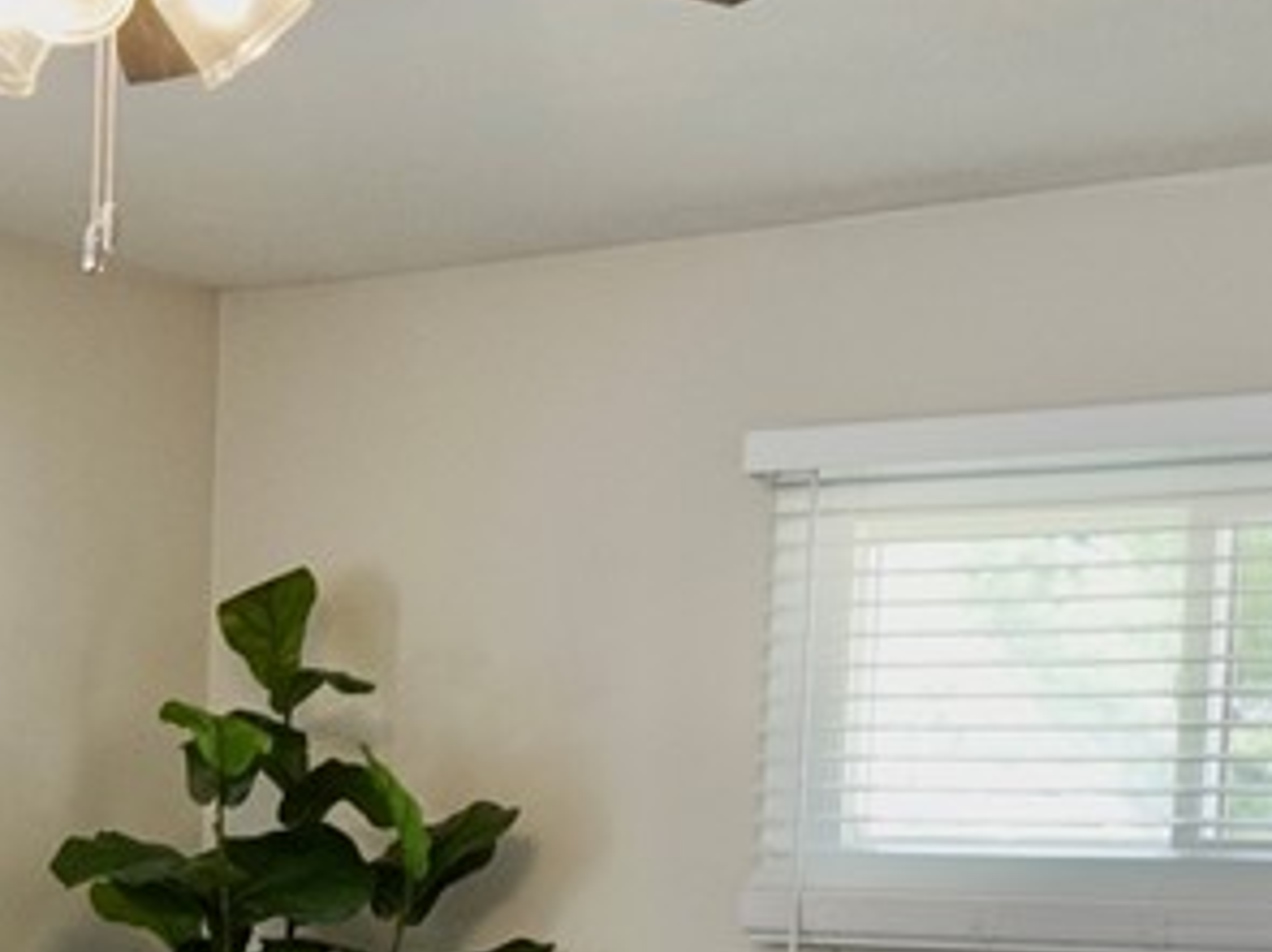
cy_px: 1172
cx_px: -13
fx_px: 3122
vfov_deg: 16.6
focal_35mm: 85
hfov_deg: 22.1
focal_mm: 16
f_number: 4
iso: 320
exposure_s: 1/60
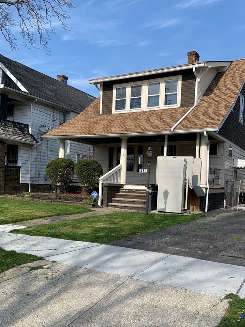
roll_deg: -2.5
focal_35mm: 34
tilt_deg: -1.8
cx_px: 109
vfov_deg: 53.7
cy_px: 192
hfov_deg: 41.7
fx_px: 321
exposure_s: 1/1916
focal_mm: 4.25
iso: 25
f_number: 1.8
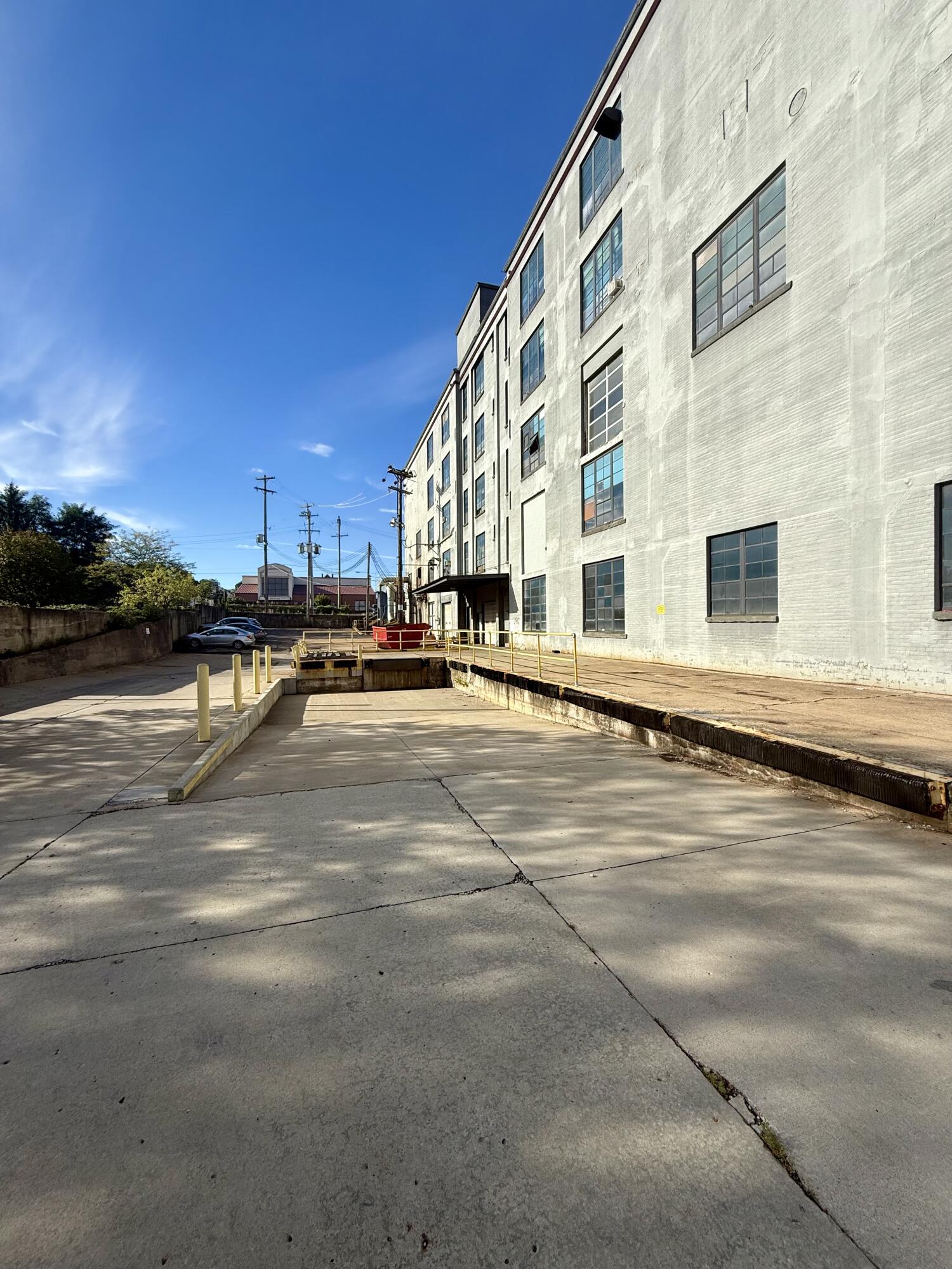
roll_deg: +0.2
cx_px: 476
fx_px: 513
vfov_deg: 102.1
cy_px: 634
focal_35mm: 14
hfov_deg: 85.7
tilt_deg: +0.3
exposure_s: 1/2024
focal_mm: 2.22
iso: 50
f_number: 2.2
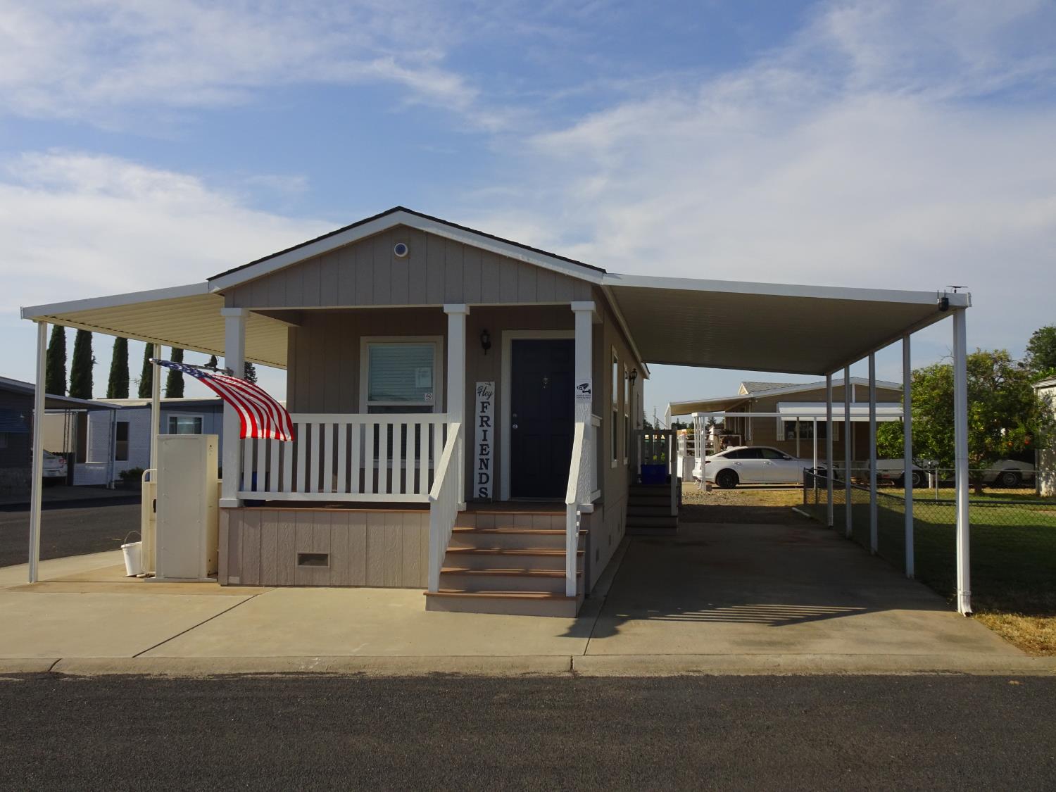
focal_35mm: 32
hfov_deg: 56.8
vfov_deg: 44.2
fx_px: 976
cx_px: 528
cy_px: 396
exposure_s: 1/1000
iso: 80
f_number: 4
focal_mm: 5.43
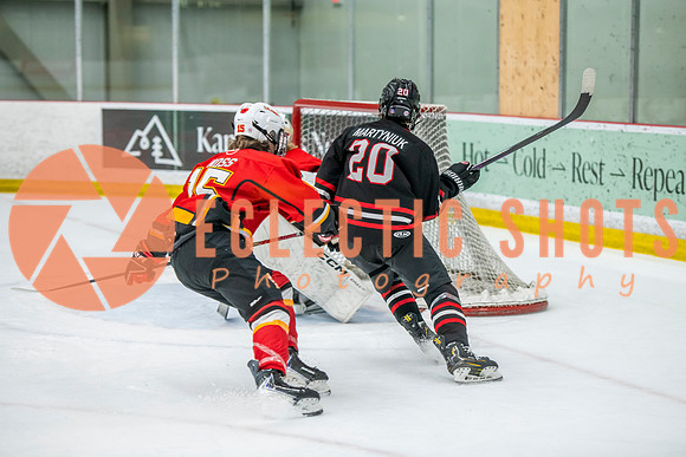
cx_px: 357
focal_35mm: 118
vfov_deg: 11.6
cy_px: 228
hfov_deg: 17.4
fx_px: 2244
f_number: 3.2
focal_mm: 110
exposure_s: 1/640
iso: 2000
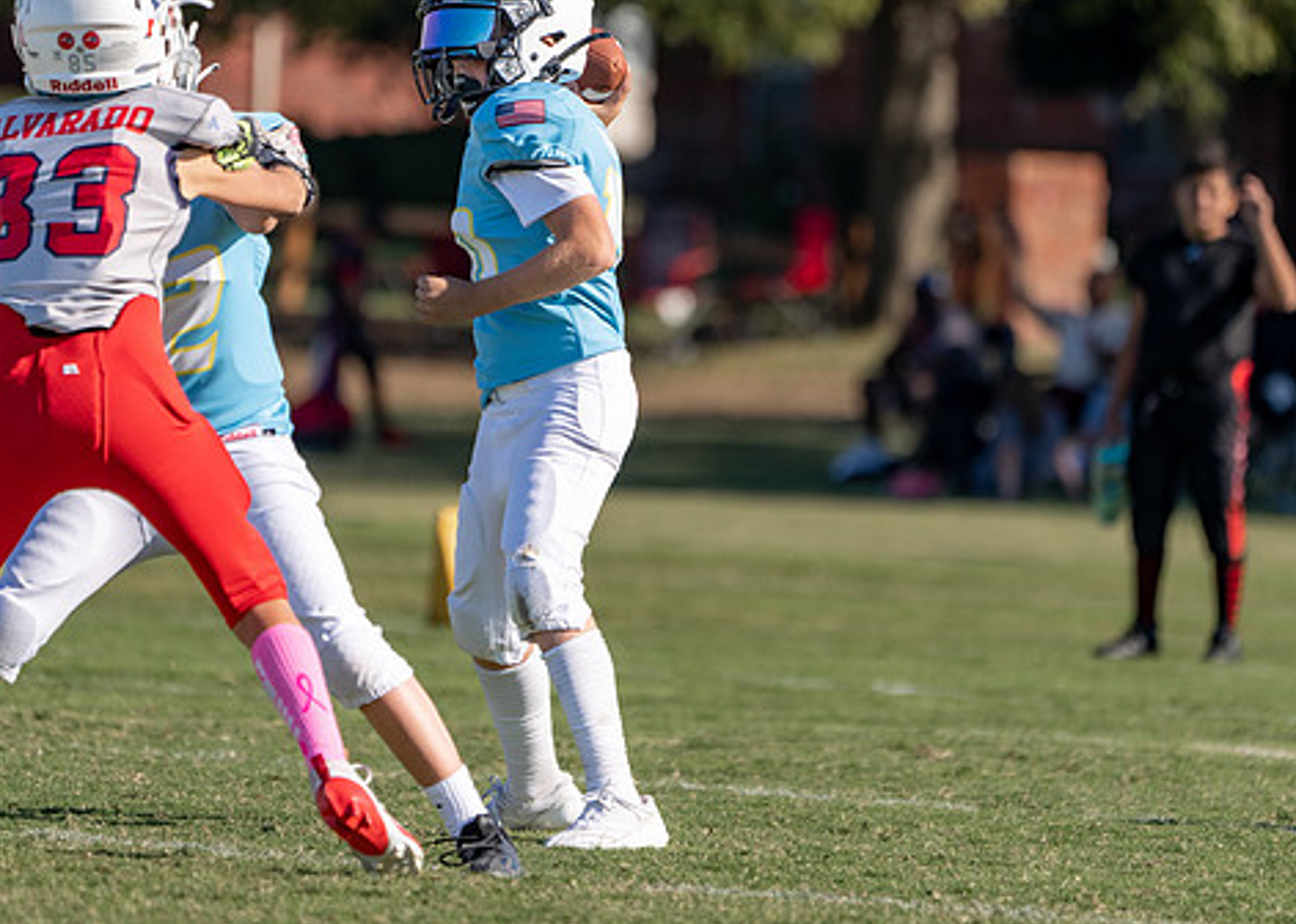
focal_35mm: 588
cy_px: 335
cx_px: 618
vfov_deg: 2.4
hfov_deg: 3.4
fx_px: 21633
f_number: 5.6
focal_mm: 382
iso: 200
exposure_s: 1/1250
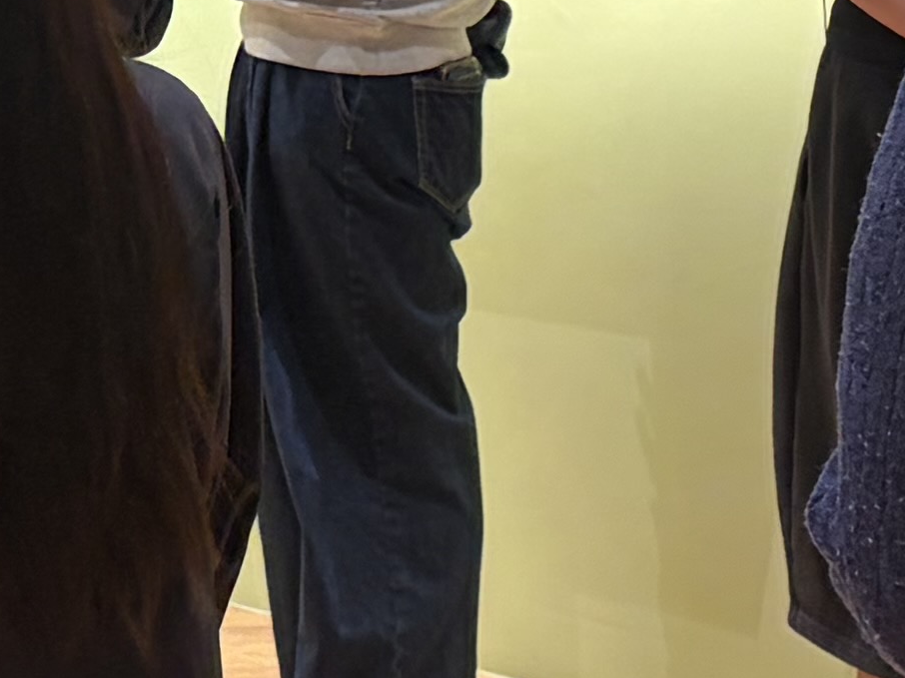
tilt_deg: -2.4
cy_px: -400
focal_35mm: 164
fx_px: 4286
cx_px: -38
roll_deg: +2.4
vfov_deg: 8.8
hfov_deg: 11.9
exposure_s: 1/60
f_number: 1.6
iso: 64
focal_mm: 5.96
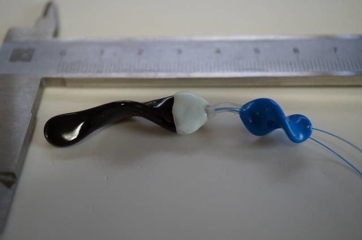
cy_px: 120
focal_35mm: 45
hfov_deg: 43.7
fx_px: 452
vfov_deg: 29.8
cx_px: 181
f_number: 4
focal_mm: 30
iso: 2000
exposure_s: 1/160
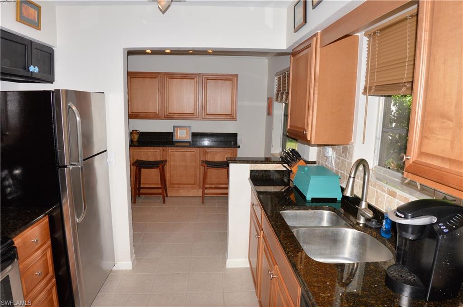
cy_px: 154
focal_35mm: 22
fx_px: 289
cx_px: 232
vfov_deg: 56.0
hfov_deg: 77.4
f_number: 8
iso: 400
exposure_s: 1/200
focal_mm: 15
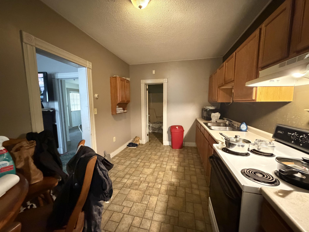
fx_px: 125
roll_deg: +0.7
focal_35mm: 14
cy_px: 116
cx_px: 154
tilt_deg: -7.3
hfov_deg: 102.1
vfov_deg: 85.7
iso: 1600
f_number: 2.2
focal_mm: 2.22
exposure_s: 1/30
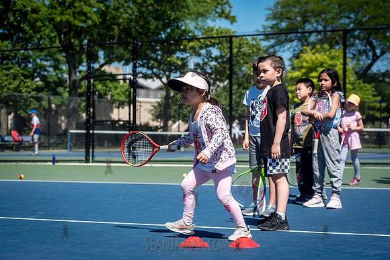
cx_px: 195
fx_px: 867
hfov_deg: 25.4
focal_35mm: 80
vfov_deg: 17.1
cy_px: 130
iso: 200
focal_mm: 80
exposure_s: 1/1600
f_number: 5
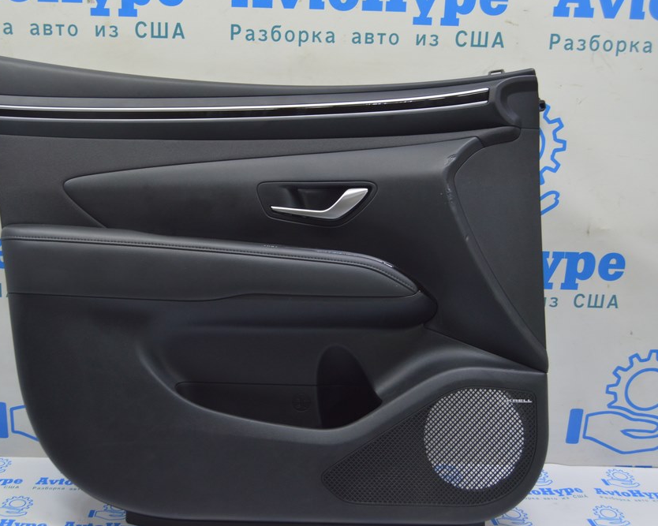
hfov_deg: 47.7
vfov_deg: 39.2
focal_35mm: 38
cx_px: 267
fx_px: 740
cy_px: 265
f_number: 5.6
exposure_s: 1/20
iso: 400
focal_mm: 22
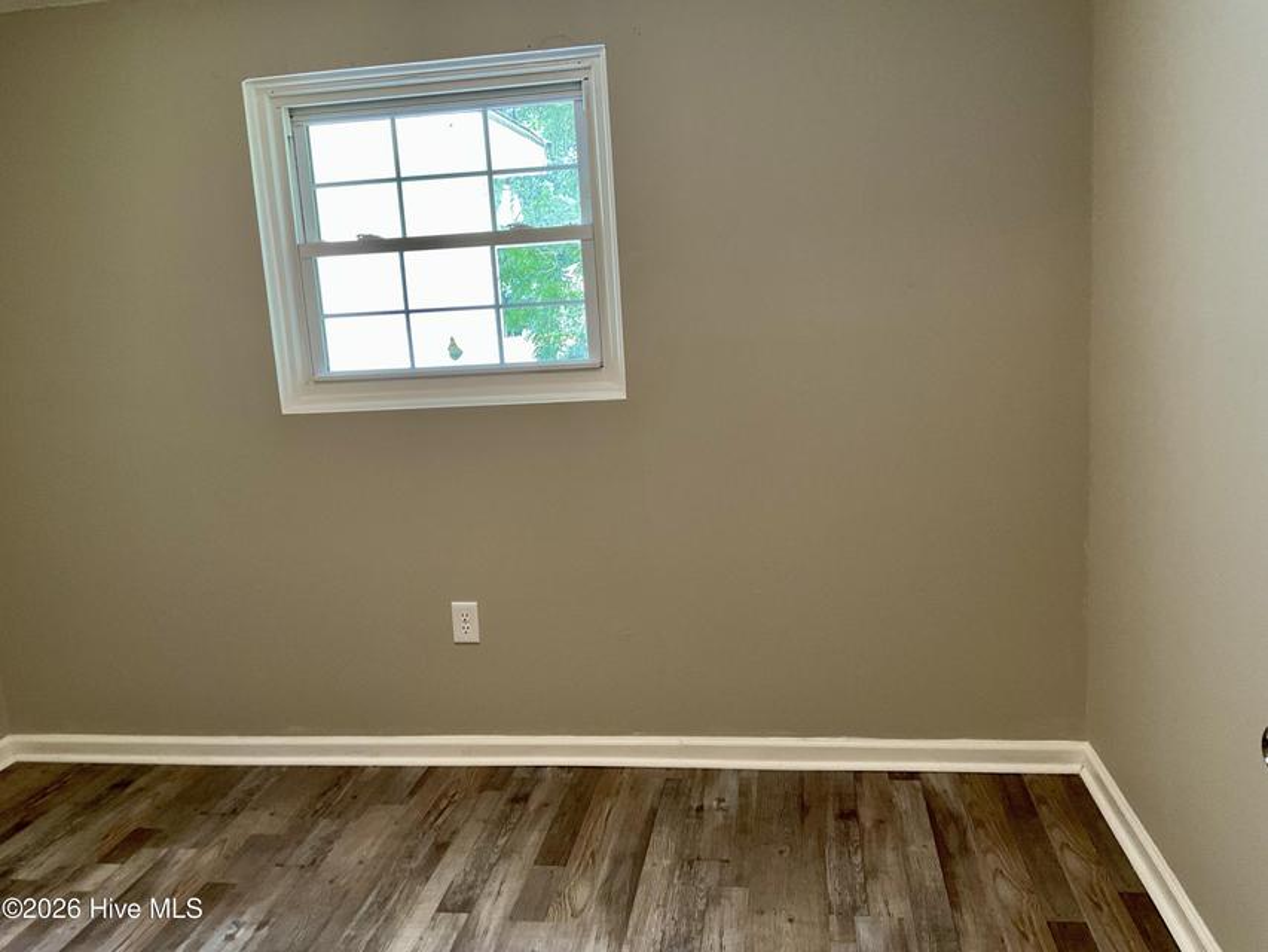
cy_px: 476
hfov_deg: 61.7
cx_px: 634
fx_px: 1062
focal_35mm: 29
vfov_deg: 48.2
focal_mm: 3
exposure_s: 1/60
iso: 50
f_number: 1.8
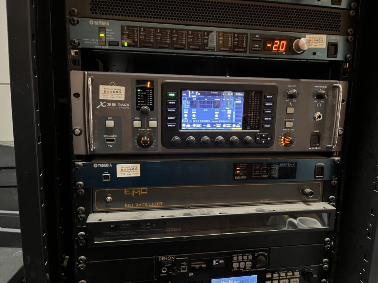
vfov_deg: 53.1
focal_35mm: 26
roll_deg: -1.0
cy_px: 142
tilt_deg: -10.3
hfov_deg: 67.3
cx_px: 189
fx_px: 284
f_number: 1.6
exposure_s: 1/25
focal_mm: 5.1
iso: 640
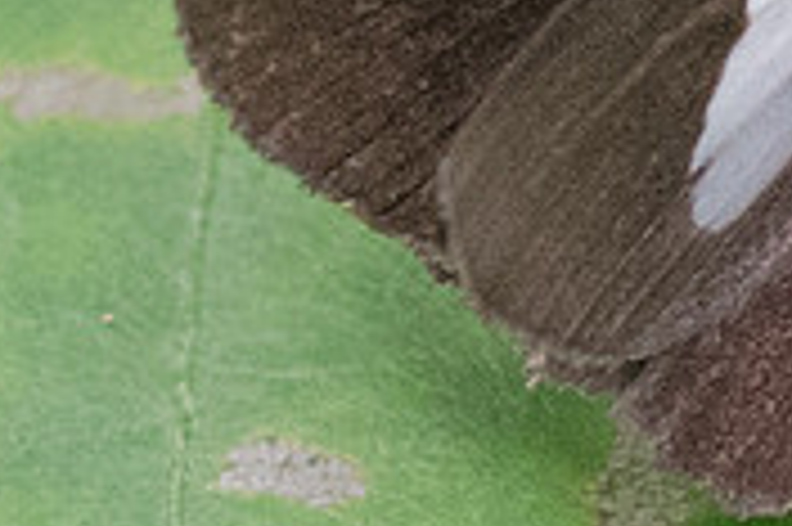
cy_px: 125
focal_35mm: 2944
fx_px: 64706
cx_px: 944
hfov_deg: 0.7
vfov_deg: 0.5
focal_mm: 150
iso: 1000
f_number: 6.3
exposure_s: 1/640
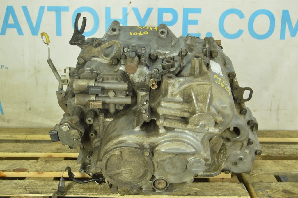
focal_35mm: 46
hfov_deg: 42.4
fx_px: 385
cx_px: 149
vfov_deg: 28.9
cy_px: 99
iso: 400
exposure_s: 1/20
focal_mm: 31
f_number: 5.6
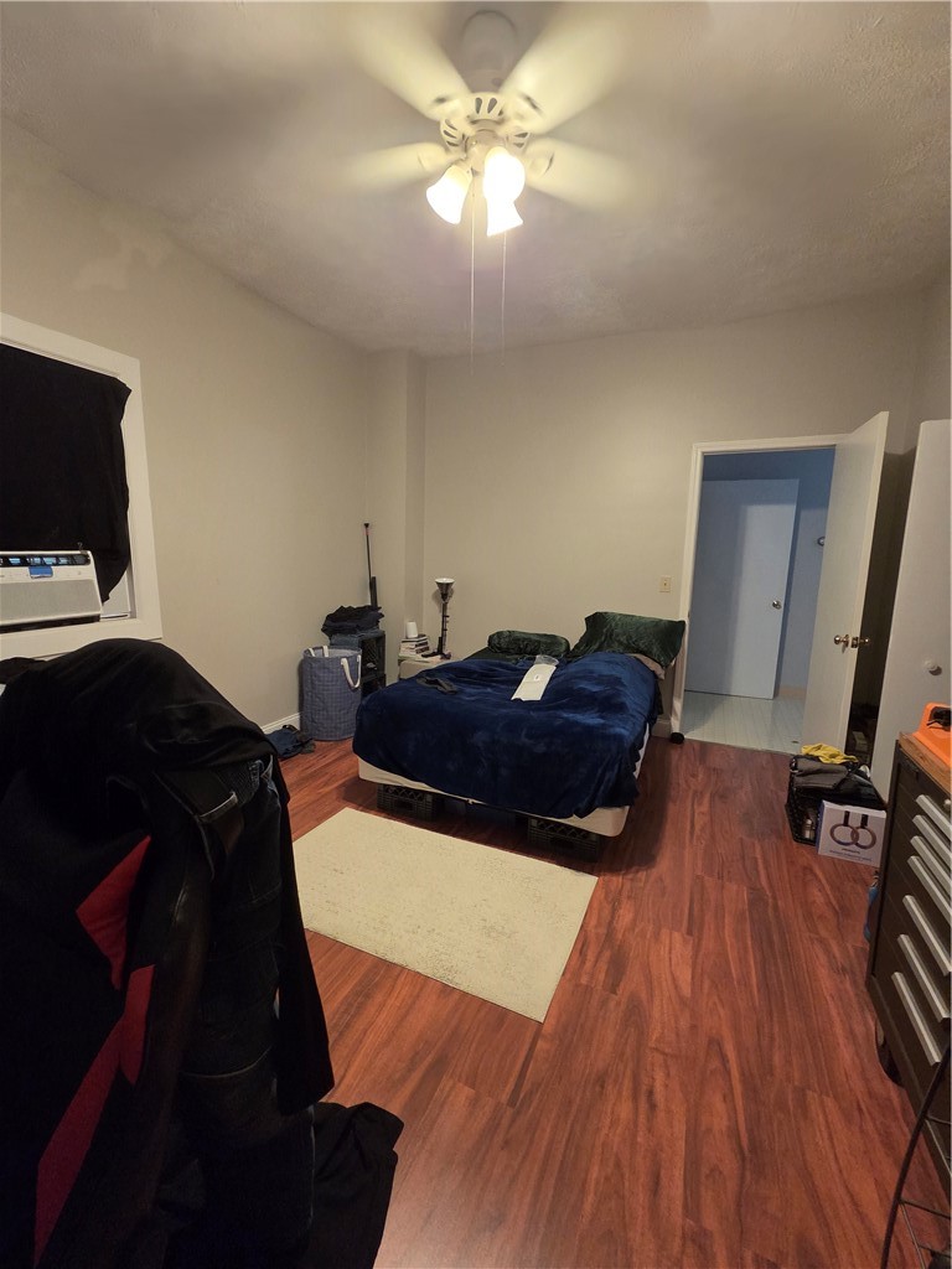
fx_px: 477
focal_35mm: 13
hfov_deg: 89.9
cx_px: 476
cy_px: 634
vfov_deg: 106.2
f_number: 2.2
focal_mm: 2.2
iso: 640
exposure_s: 1/60
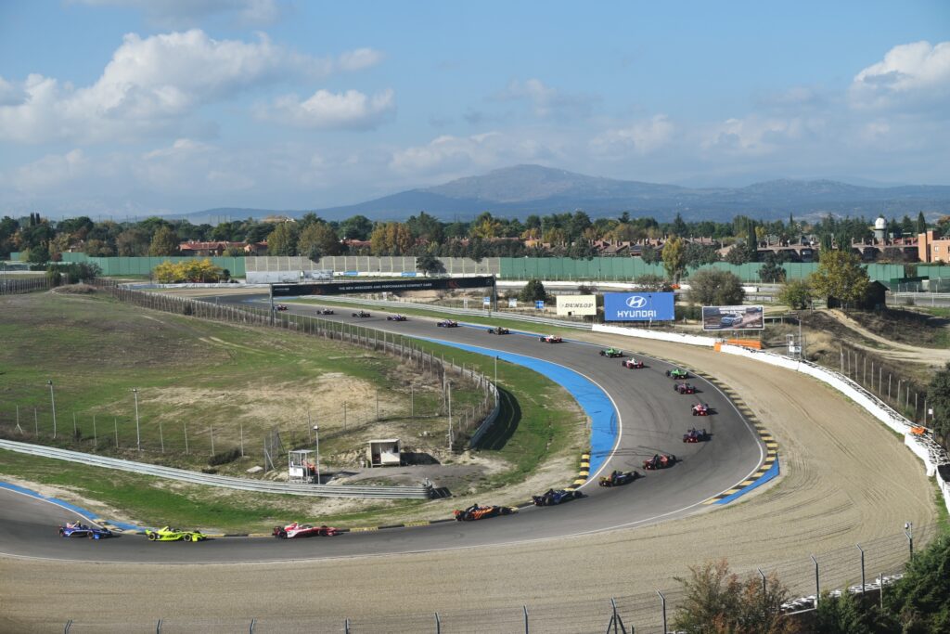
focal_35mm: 70
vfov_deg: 19.5
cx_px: 475
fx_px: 1847
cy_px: 317
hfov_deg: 28.8
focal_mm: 70
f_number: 5
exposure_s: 1/800
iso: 100
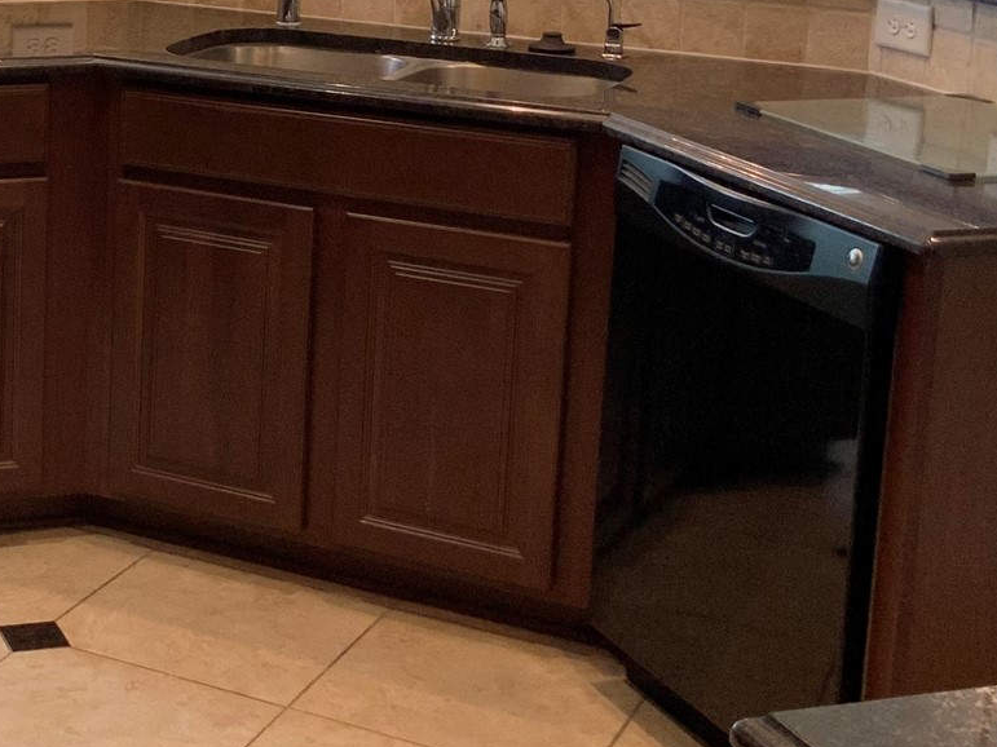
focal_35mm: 77
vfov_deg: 18.8
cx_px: -39
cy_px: 70
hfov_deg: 24.0
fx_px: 2217
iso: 40
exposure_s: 1/60
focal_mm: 3
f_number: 1.8
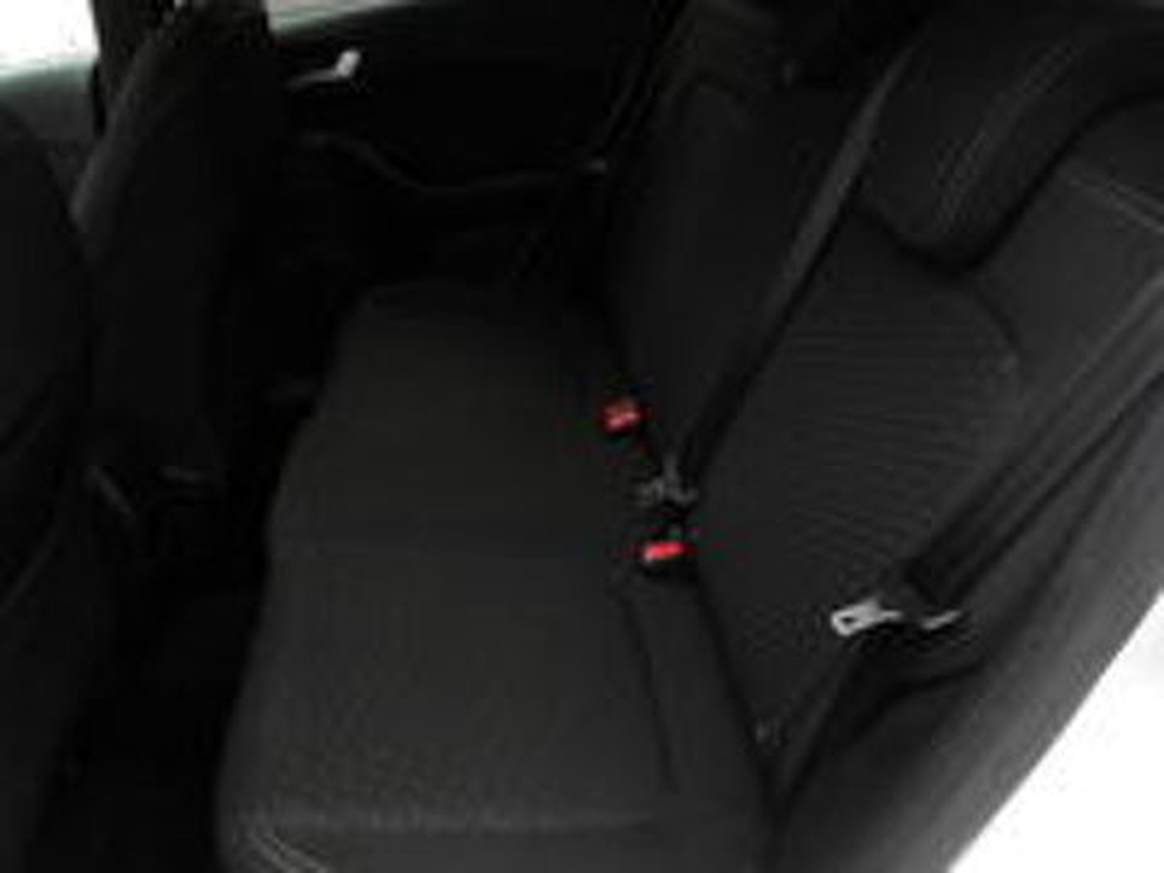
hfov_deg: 69.4
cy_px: 436
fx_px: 841
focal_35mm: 25
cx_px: 582
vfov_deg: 54.9
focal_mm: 4.5
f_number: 2.5
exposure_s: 1/30
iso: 160
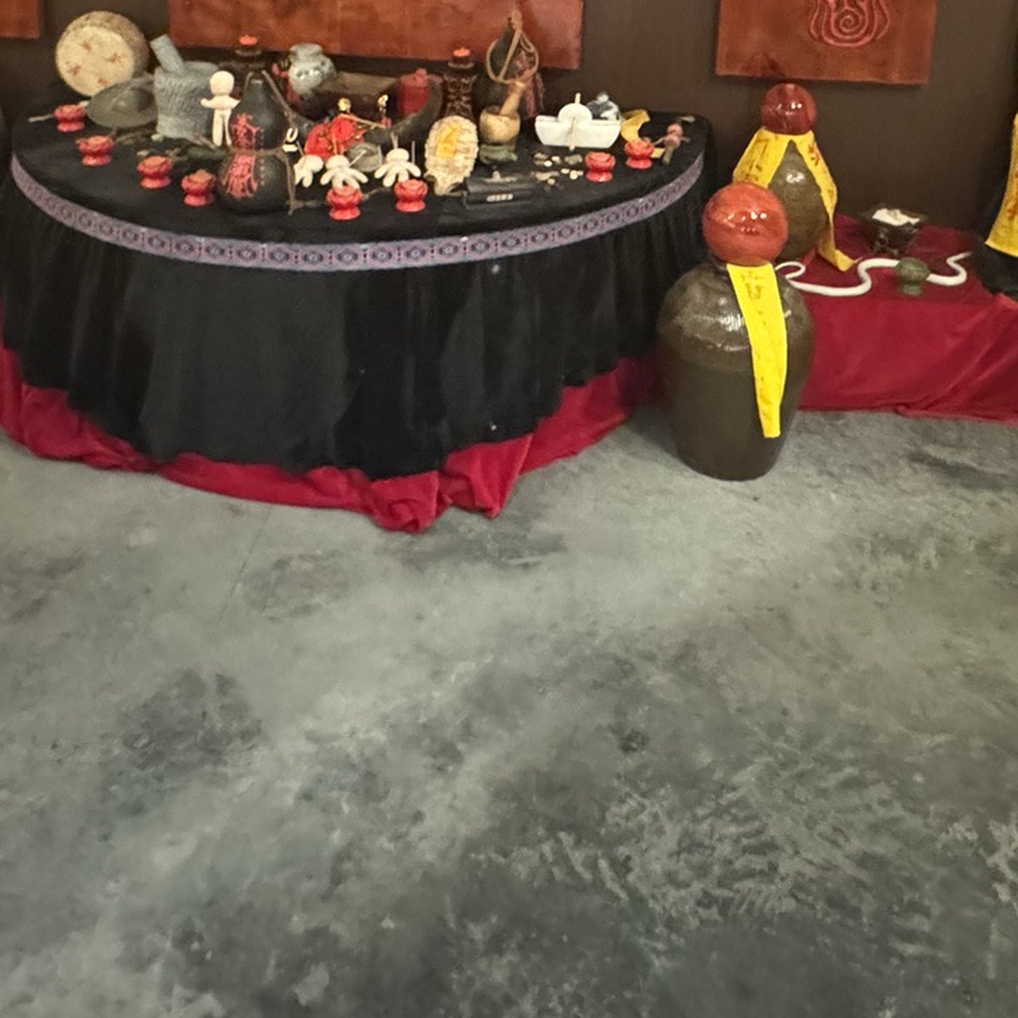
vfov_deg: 41.9
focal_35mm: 34
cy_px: -4
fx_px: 1131
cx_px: 561
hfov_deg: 48.4
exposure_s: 1/33
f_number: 2.2
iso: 1600
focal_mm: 2.22
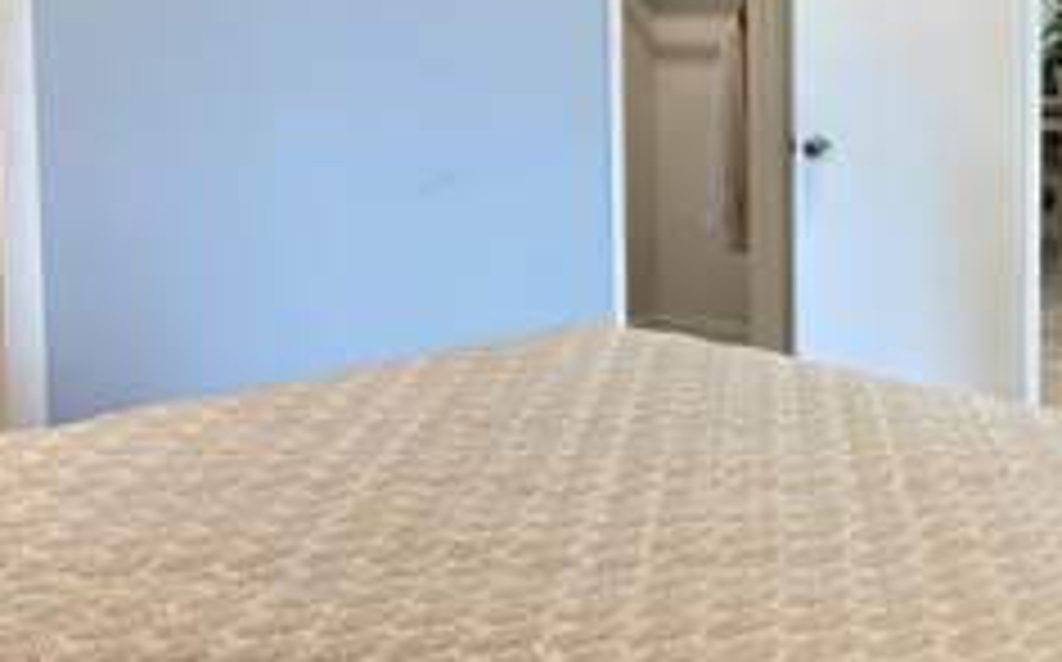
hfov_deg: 34.6
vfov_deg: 22.7
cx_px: 922
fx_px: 1619
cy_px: 110
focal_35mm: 56
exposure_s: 1/60
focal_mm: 4.25
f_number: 1.8
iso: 160
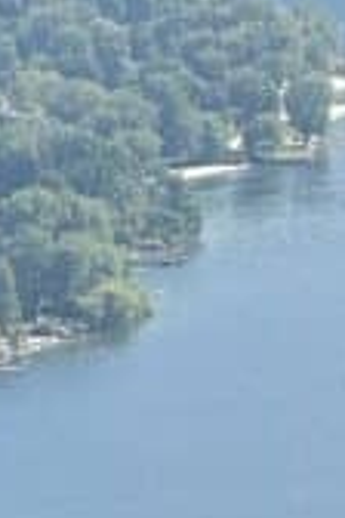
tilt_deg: -3.0
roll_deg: +2.6
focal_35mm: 488
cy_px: -102
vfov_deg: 4.2
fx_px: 7014
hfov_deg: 2.8
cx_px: -625
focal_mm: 9
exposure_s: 1/515
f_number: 2.8
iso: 32
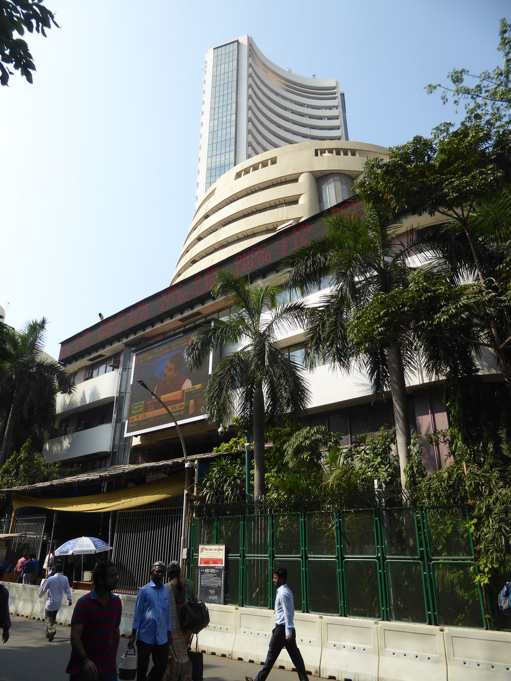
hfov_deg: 54.9
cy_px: 340
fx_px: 492
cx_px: 256
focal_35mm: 25
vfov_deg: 69.4
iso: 80
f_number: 3.3
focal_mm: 4.3
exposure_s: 1/640
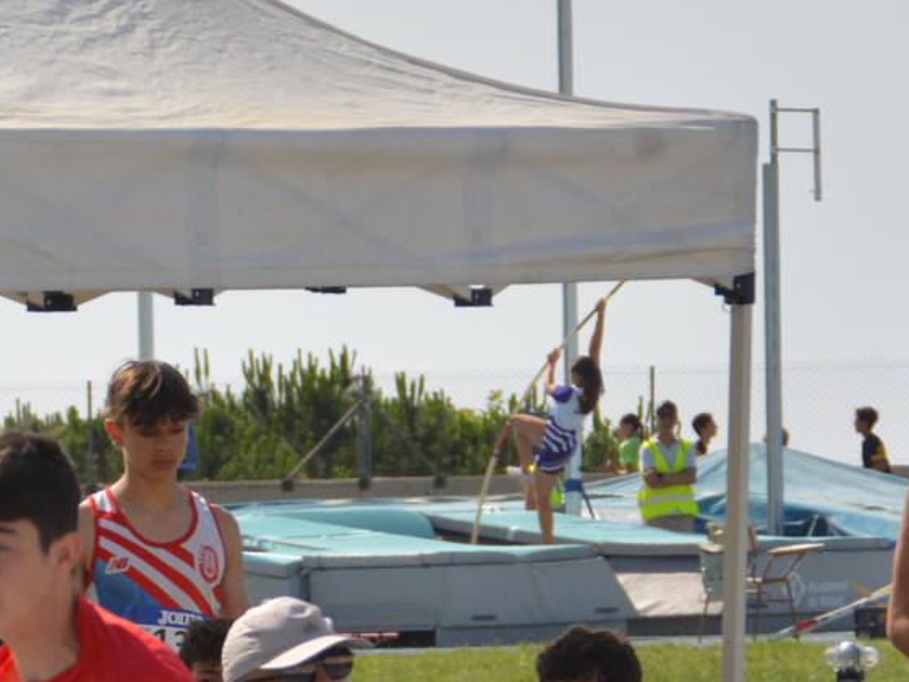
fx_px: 13815
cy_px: 832
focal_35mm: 526
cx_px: 41
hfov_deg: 3.8
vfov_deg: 2.8
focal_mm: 100
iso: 400
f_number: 7.1
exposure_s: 1/1600
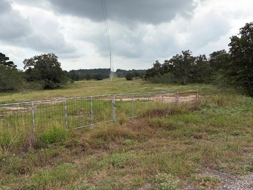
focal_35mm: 26
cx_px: 126
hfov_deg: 67.3
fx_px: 190
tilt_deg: -6.1
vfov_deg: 53.1
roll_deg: +1.9
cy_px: 95
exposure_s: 1/1587
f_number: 1.6
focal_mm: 5.96
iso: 50
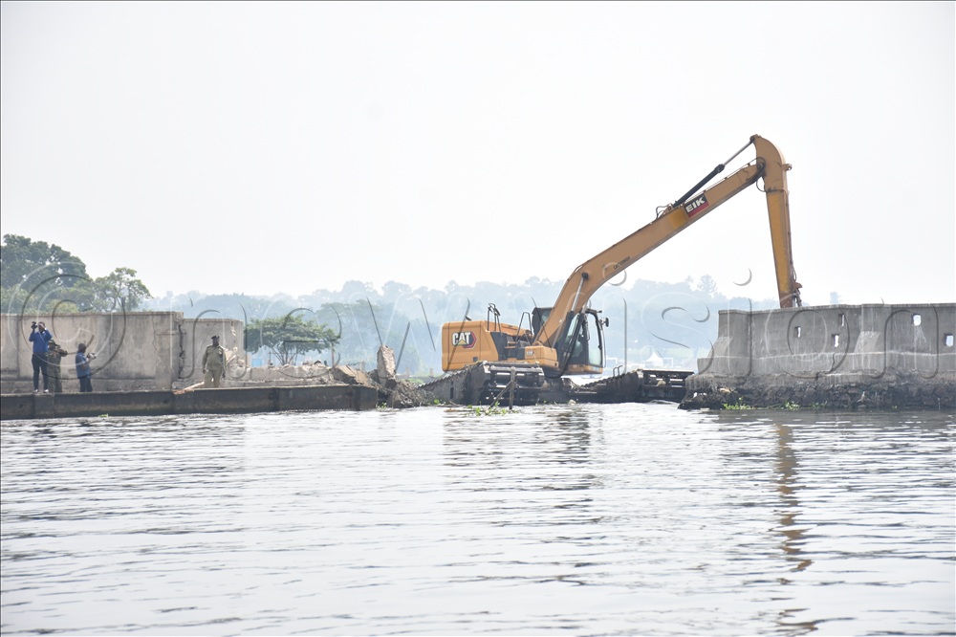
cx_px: 478
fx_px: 2986
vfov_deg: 12.2
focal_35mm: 112
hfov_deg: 18.2
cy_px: 318
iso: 100
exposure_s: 1/320
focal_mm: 75
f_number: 5.6
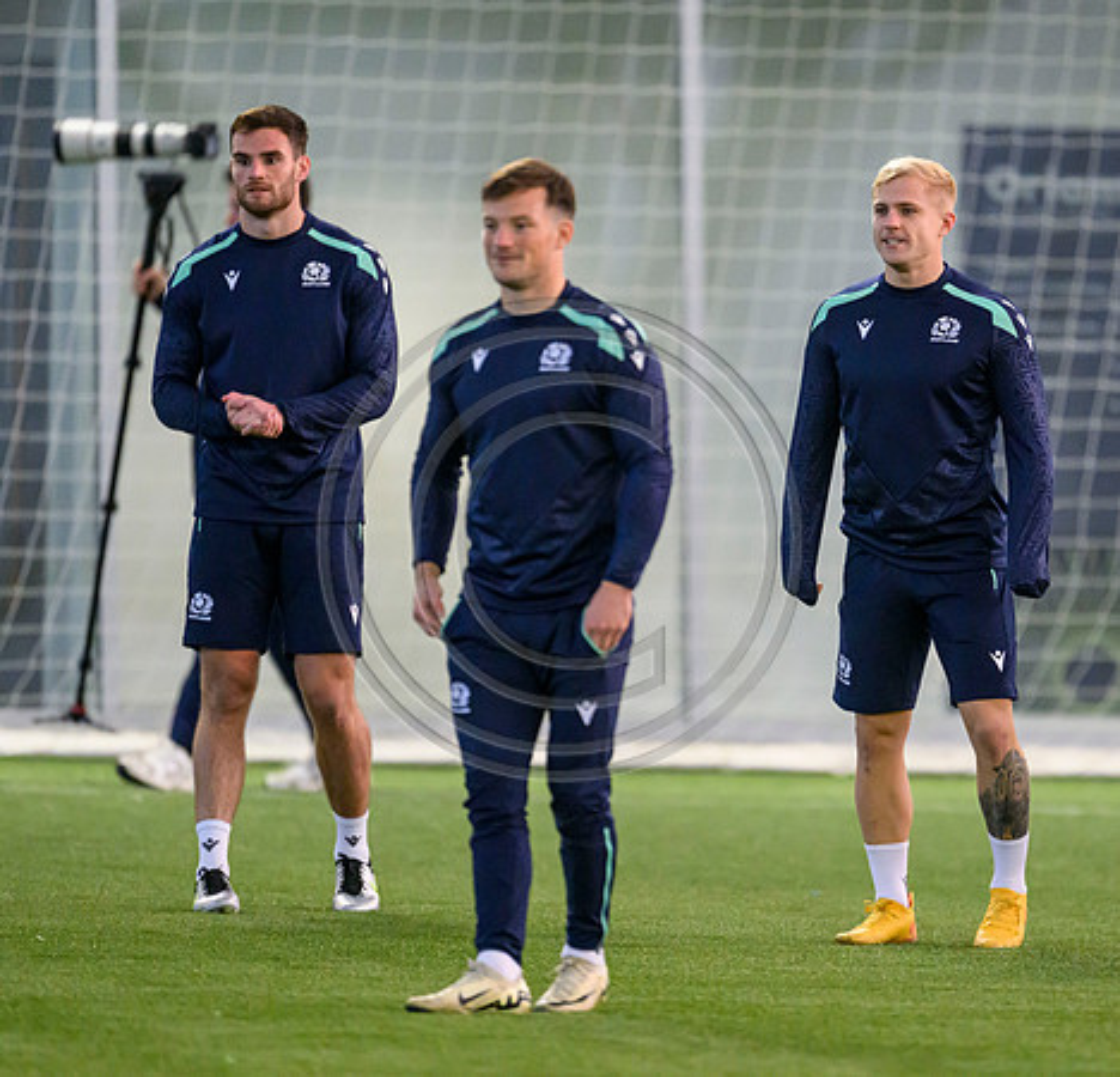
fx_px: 25247
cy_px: 537
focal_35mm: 703
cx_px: 809
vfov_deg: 2.4
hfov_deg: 2.5
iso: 10000
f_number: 4
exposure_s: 1/800
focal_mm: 560
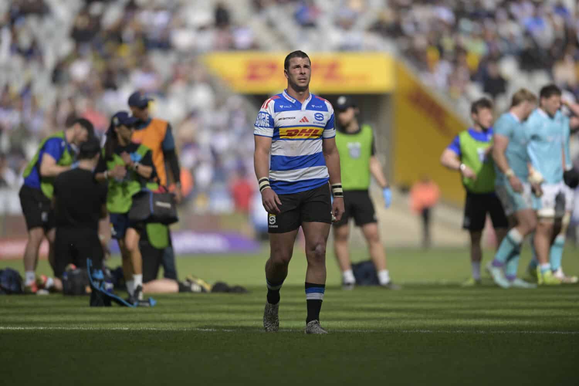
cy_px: 193
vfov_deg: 3.4
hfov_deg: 5.2
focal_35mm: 400
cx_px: 290
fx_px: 6433
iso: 125
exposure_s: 1/2500
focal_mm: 400
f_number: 2.8
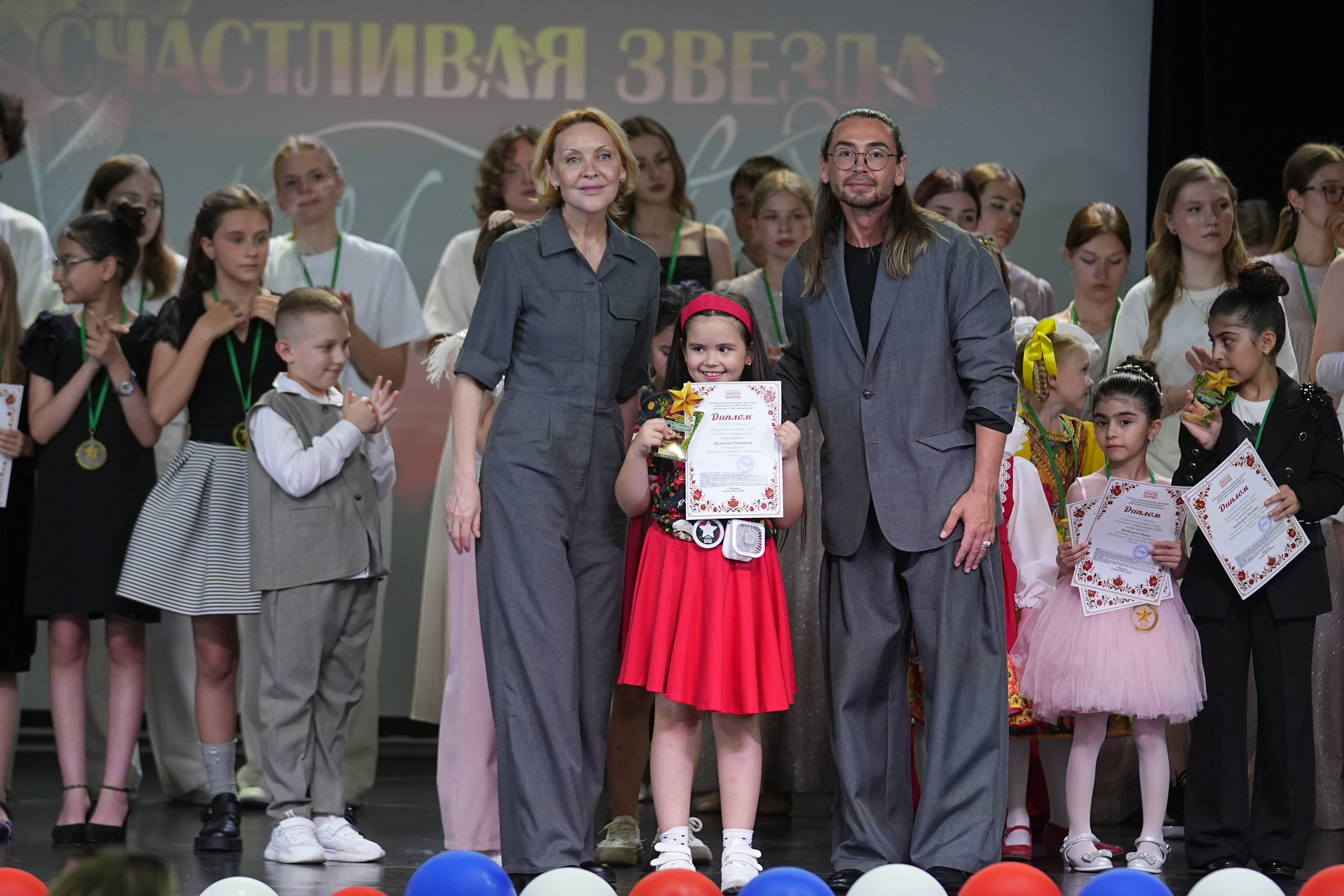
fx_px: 7392
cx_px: 672
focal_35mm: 198
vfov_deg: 6.9
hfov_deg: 10.4
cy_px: 448
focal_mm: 132
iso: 1000
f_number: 2.8
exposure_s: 1/250
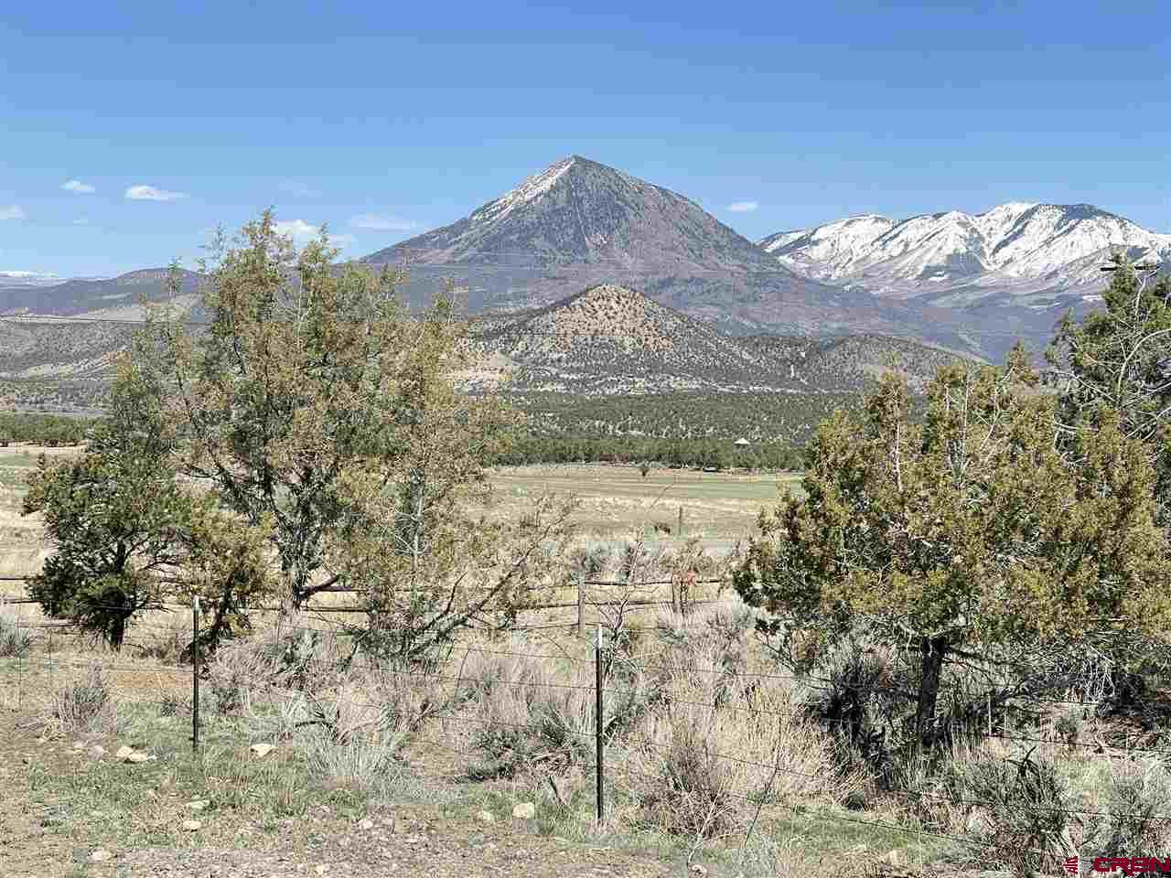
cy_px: 439
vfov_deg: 22.9
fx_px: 2165
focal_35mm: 64
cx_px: 586
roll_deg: -3.4
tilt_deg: -3.8
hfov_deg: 30.3
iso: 20
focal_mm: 7.5
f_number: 2.2
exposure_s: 1/861
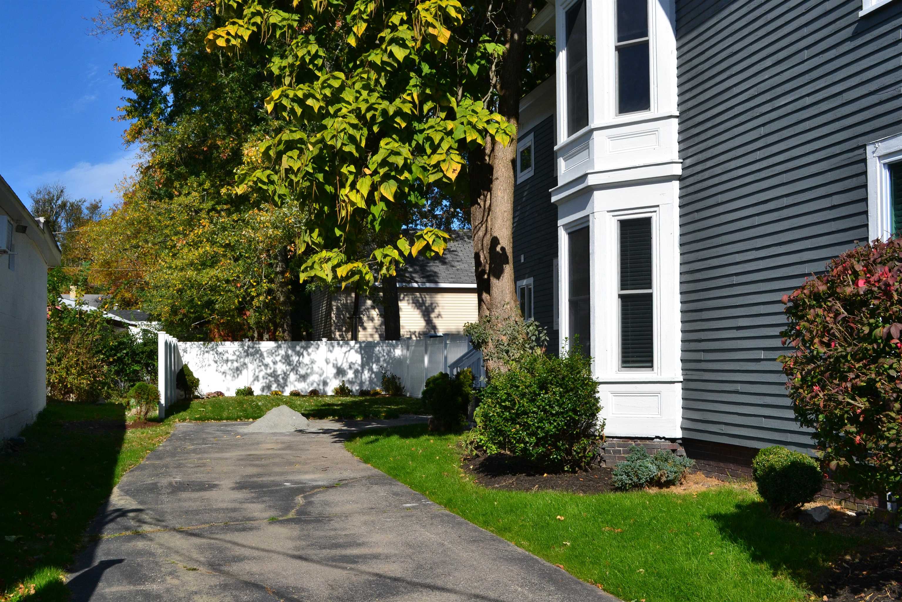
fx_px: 977
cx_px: 451
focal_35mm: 39
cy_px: 301
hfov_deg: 49.6
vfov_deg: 34.2
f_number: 11
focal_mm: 26
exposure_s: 1/500
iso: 320
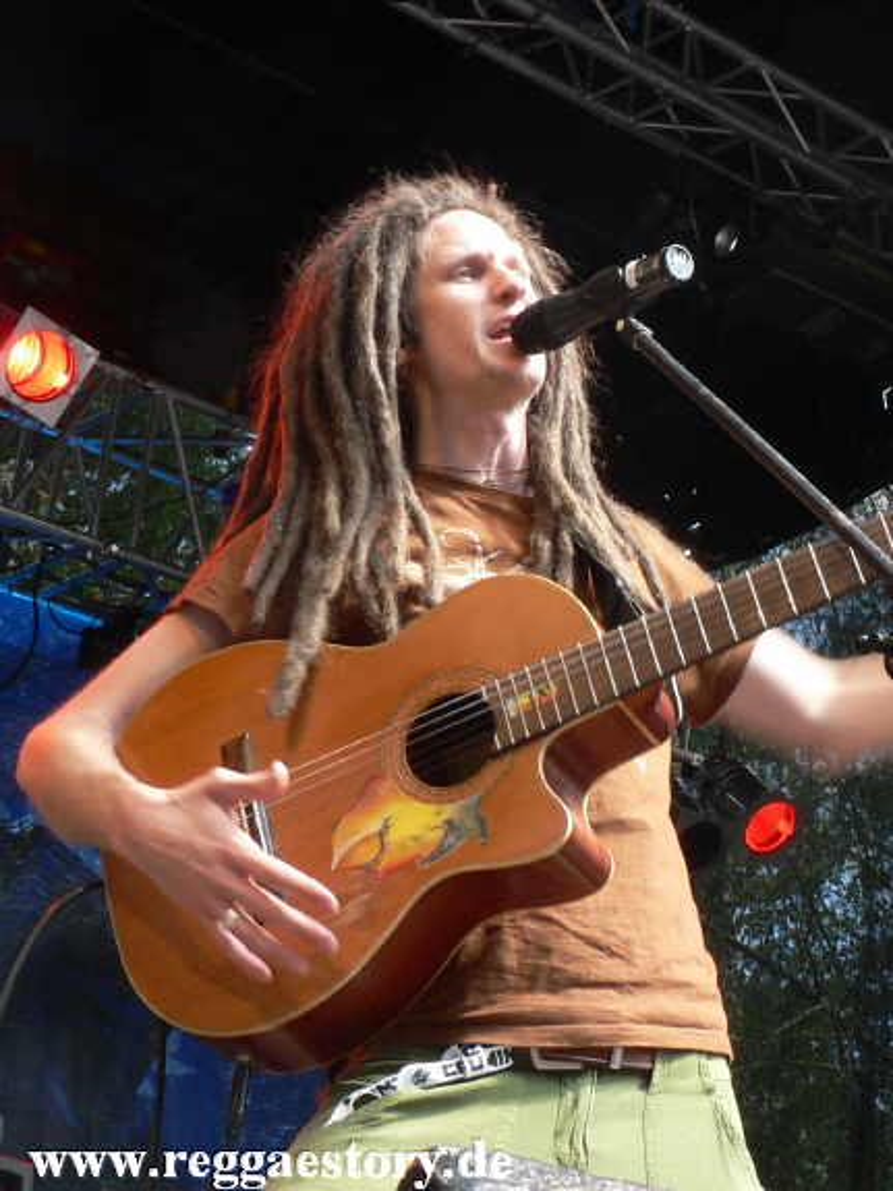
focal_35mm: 56
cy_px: 596
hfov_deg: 26.1
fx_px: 1927
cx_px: 446
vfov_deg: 34.4
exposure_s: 1/30
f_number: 3.2
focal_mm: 9.6
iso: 150
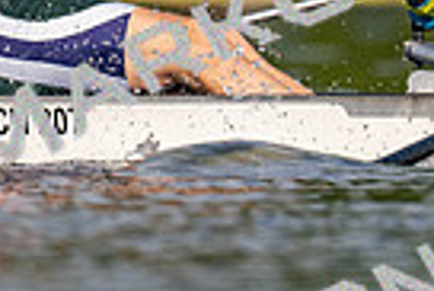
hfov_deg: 0.8
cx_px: 399
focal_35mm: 2556
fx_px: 30846
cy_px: -133
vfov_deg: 0.5
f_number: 4
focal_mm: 600
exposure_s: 1/2500
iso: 250
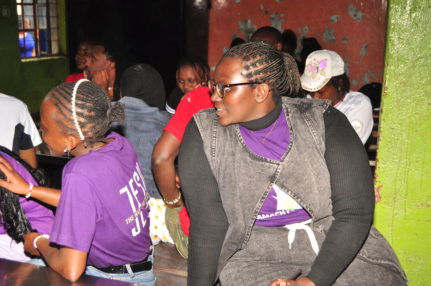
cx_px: 216
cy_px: 143
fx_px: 538
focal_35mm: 45
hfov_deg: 43.7
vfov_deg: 29.8
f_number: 4.5
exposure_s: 1/100
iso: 800
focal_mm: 30
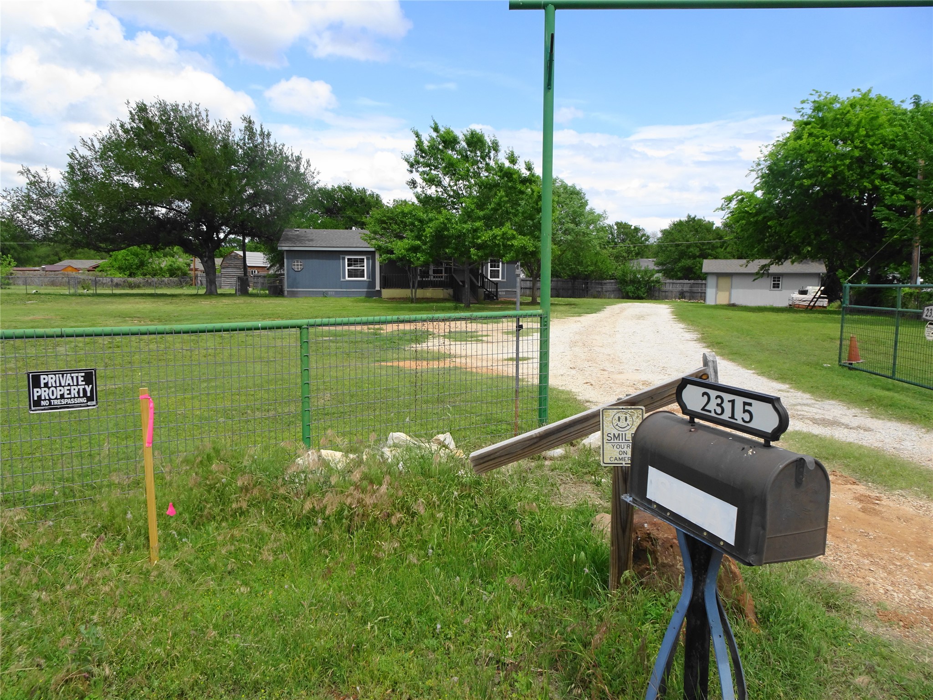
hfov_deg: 71.6
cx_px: 466
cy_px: 350
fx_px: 647
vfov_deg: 56.8
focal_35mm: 24
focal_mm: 4.1
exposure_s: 1/800
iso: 80
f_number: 3.5
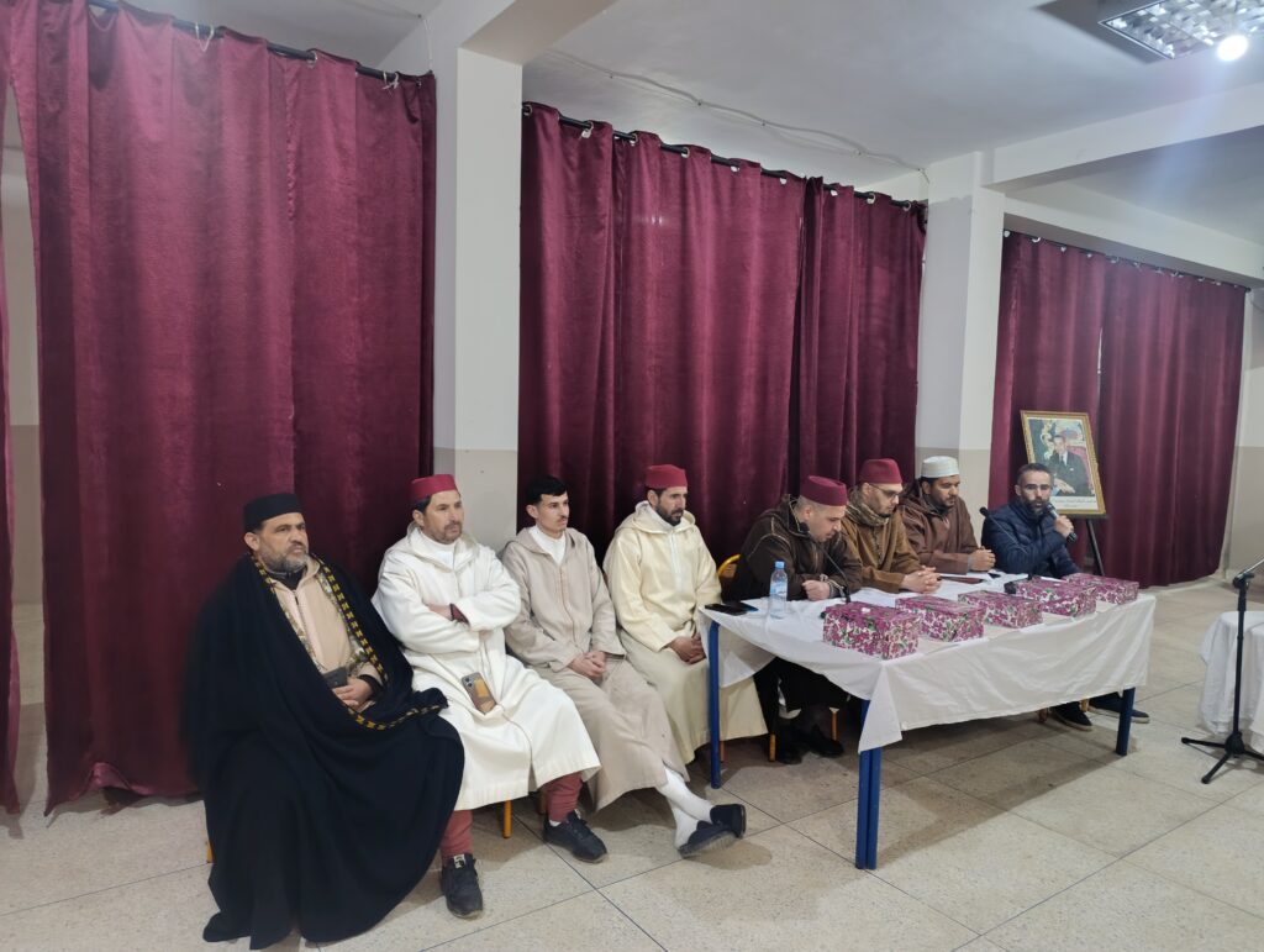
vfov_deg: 59.0
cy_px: 476
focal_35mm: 23
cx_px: 632
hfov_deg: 73.8
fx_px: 841
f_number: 1.6
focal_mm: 6.14
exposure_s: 1/20
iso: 1250
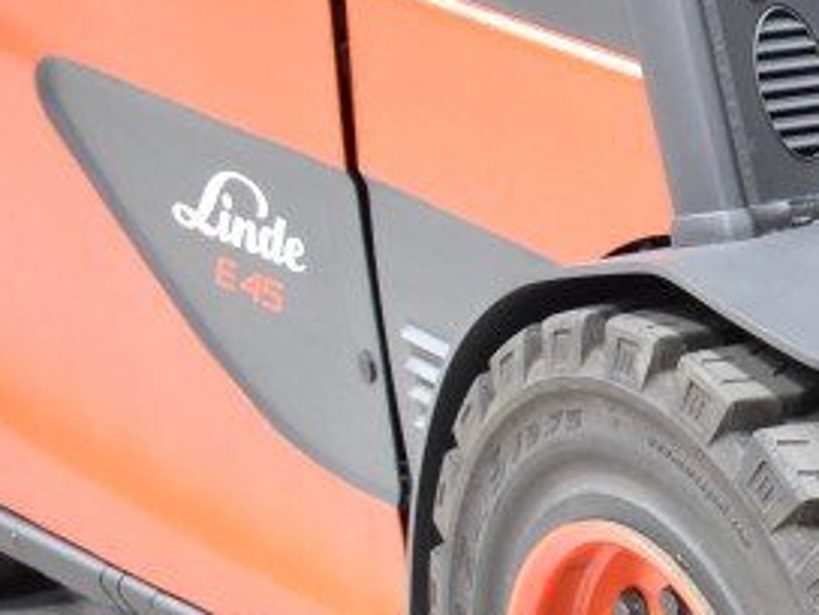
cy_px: 467
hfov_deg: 11.8
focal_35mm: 146
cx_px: 1743
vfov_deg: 10.1
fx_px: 3457
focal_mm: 23
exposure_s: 1/15
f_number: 4.5
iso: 1600
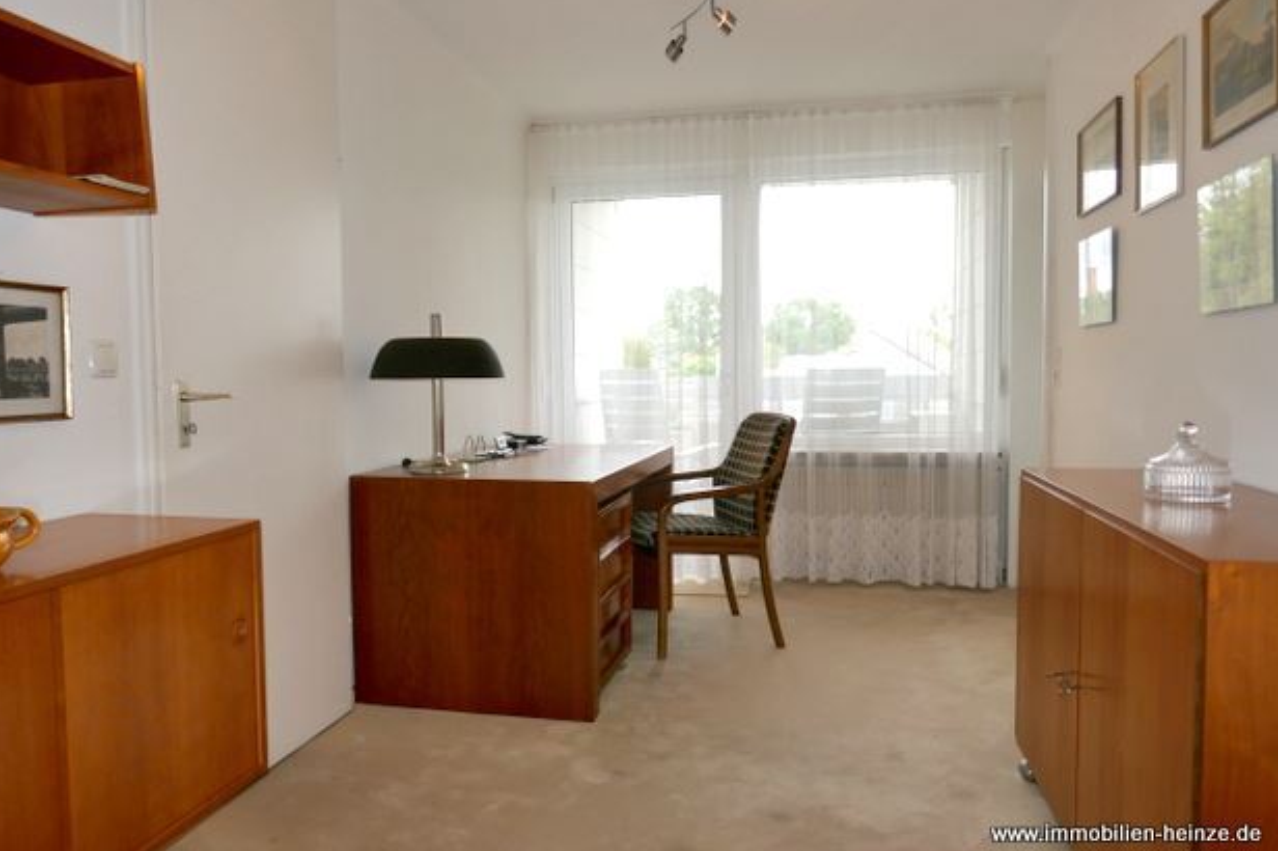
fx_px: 922
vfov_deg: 49.5
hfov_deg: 69.4
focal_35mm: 26
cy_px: 431
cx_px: 631
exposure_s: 1/200
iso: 125
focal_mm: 9.1
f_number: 2.8
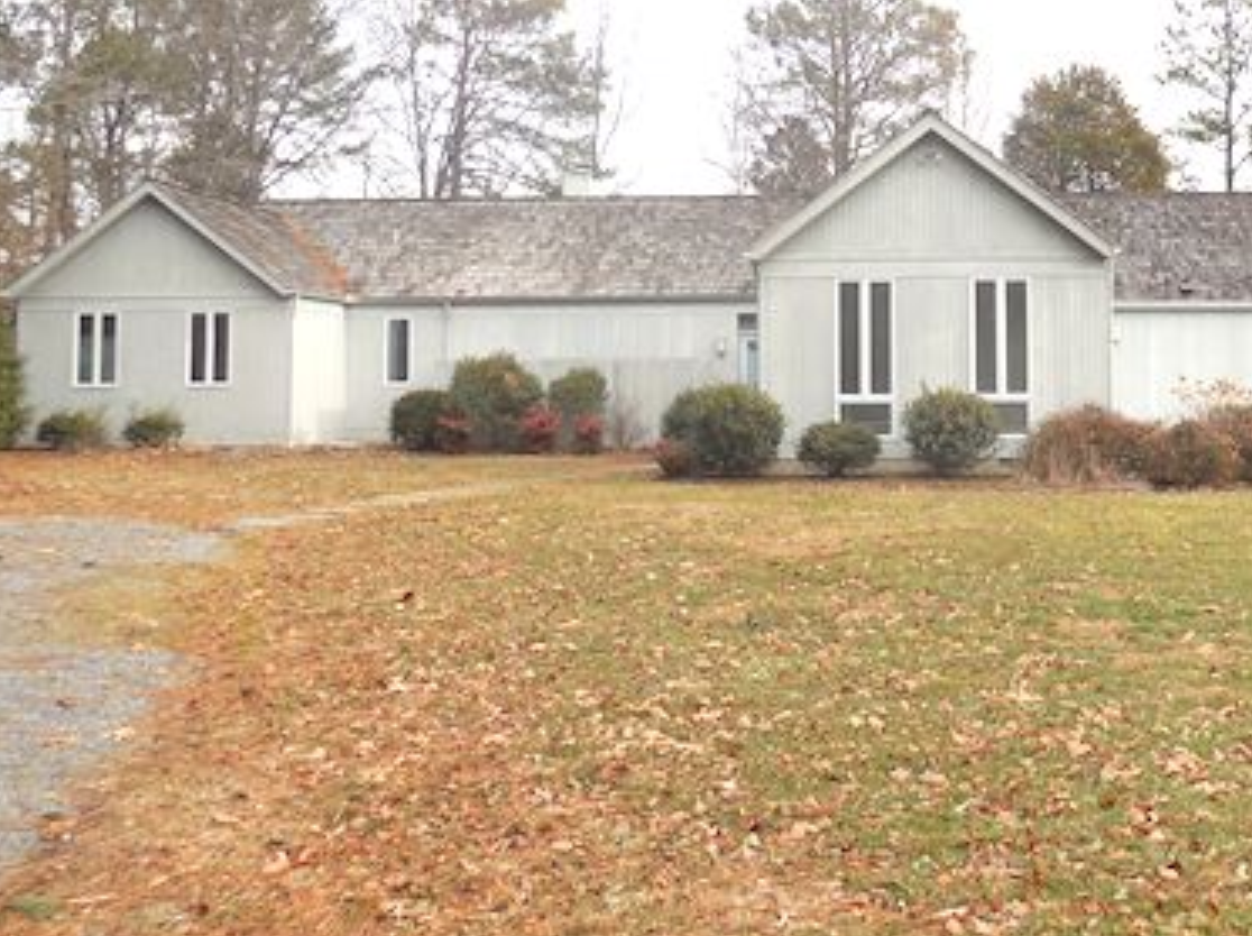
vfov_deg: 38.2
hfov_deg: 48.8
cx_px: 895
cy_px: 313
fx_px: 1337
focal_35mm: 37
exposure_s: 1/400
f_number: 3.1
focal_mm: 4.5
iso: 125
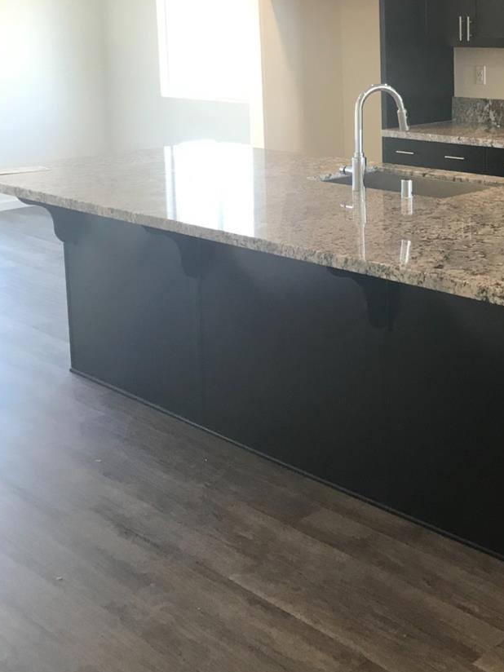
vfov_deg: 36.5
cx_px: 439
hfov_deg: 27.7
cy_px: 161
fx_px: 990
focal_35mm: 51
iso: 32
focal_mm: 3.99
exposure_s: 1/30
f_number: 1.8
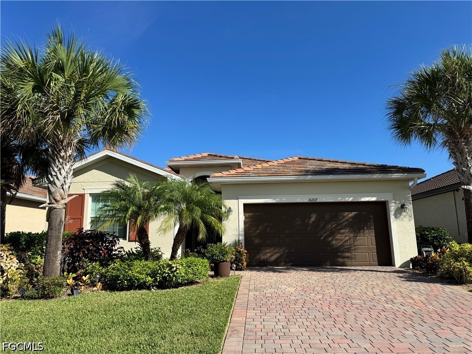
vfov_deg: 56.8
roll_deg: +1.2
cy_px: 177
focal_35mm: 24
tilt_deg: +8.8
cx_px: 236
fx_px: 327
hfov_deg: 71.6
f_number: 1.78
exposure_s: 1/4608
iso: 80
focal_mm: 6.76
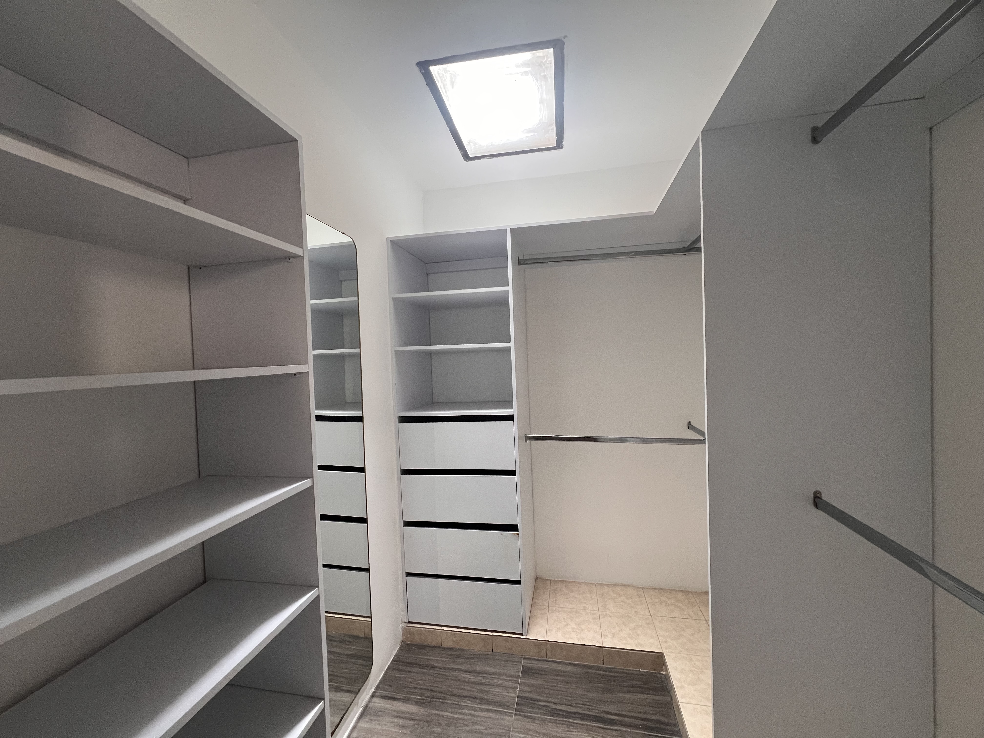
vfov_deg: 89.9
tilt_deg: -1.2
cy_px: 369
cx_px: 492
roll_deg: +2.2
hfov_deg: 106.2
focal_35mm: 13
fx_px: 370
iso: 250
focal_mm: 1.57
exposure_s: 1/97
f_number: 1.8
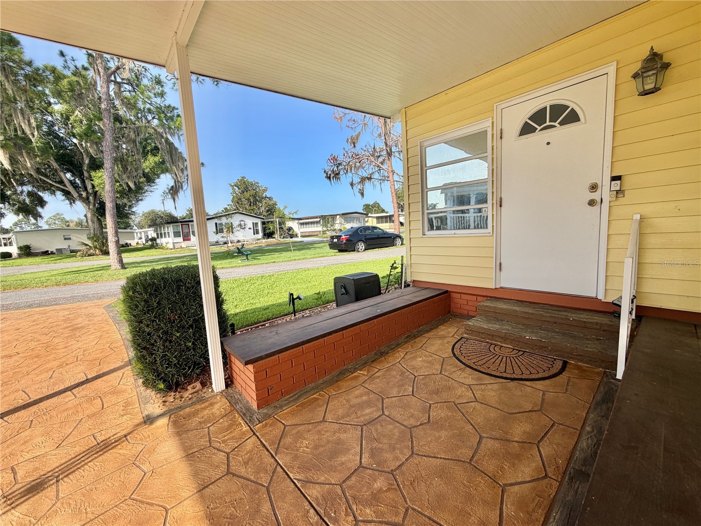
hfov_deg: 102.1
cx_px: 350
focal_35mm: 14
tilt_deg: -6.2
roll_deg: +4.0
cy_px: 263
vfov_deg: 85.7
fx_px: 284
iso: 40
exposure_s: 1/613
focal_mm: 2.22
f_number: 2.2
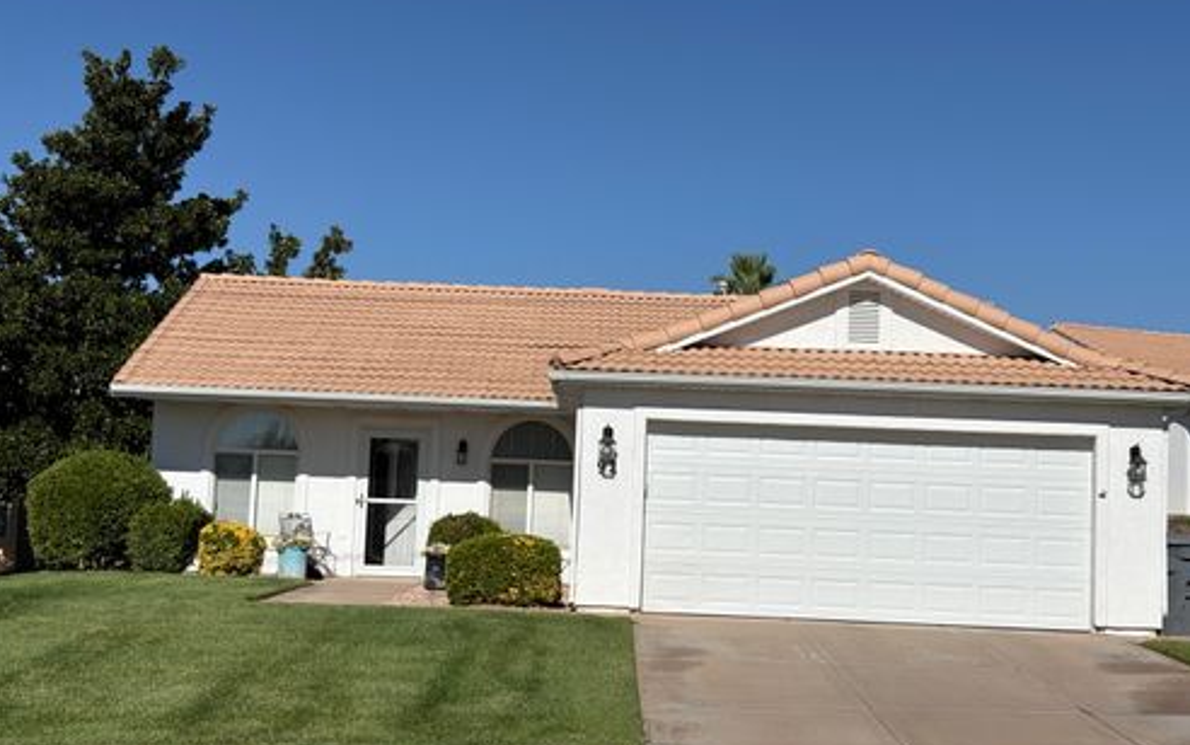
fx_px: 1817
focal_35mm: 56
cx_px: 590
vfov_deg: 23.2
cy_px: 342
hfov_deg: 36.3
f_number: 1.6
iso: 25
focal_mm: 5.96
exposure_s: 1/5814
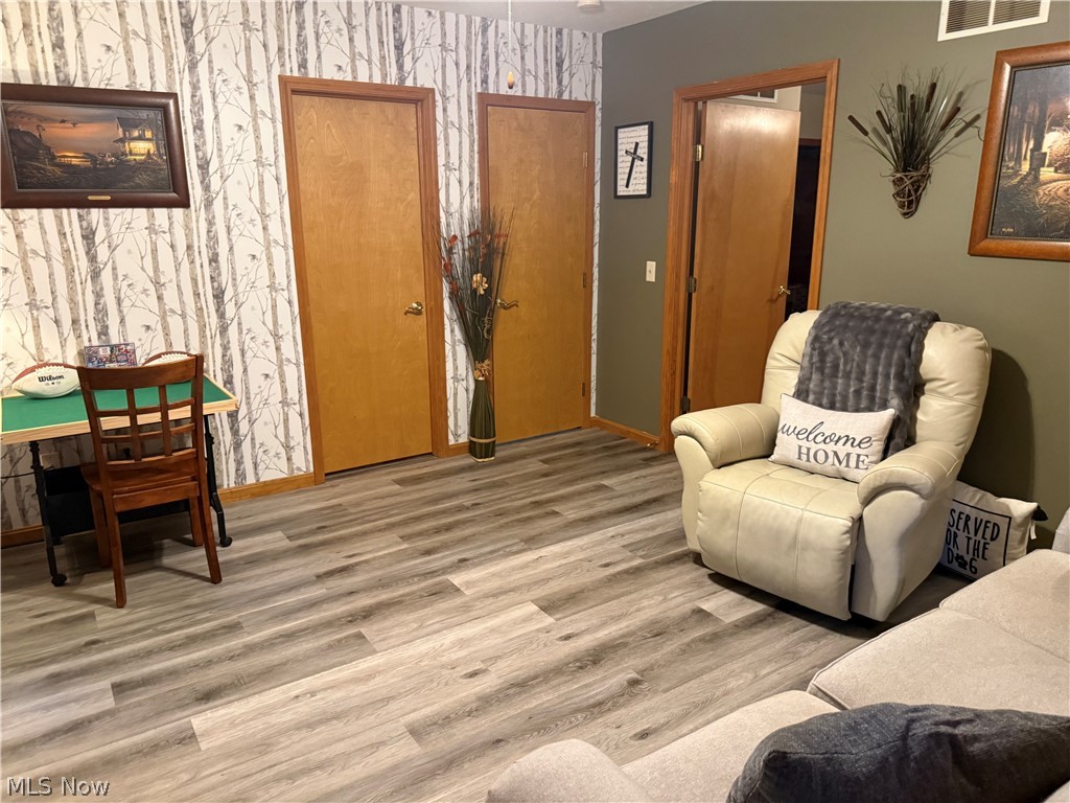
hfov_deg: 71.6
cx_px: 535
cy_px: 402
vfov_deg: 56.8
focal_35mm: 24
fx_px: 742
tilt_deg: -14.6
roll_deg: +1.1
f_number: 1.78
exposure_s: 1/60
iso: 500
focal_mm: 6.76
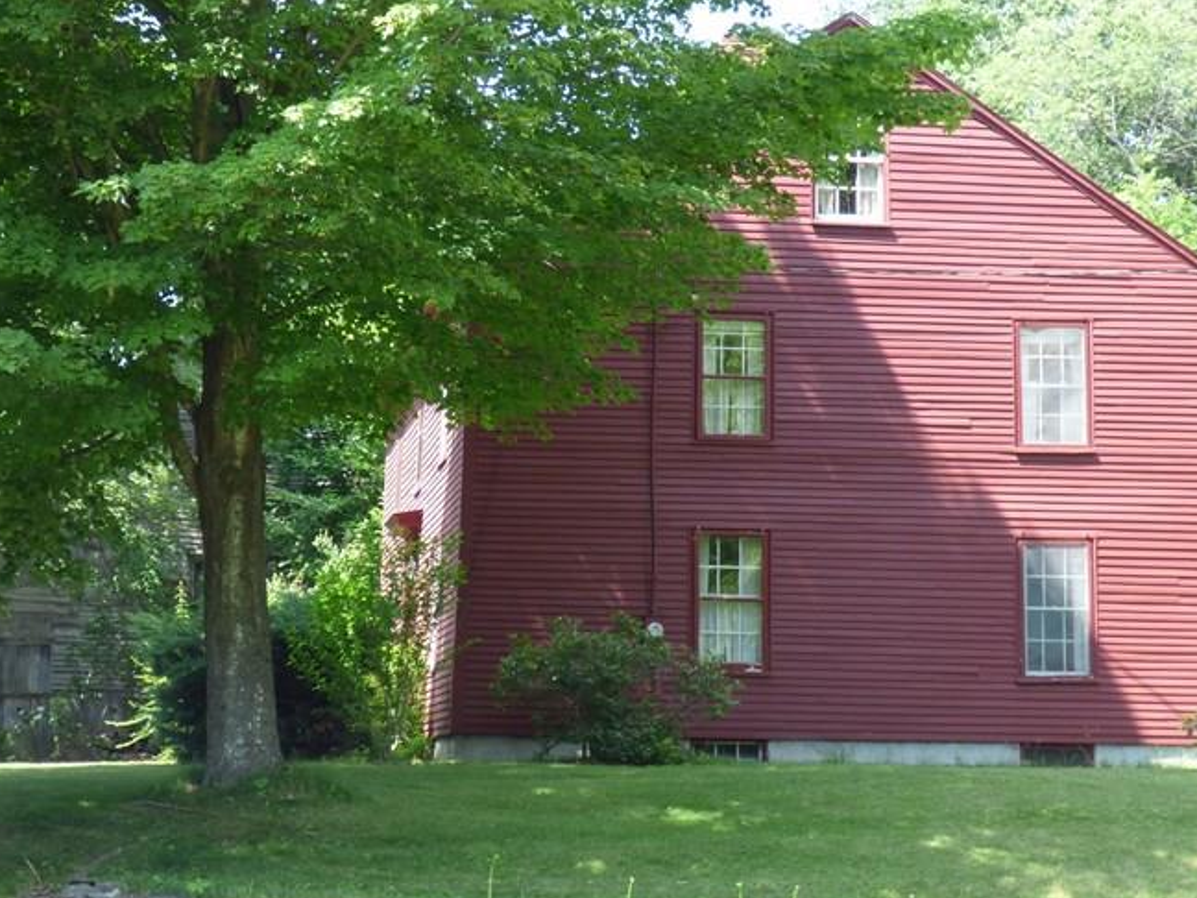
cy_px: 381
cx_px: 502
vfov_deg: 18.7
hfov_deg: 24.7
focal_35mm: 79
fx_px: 2732
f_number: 3.8
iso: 100
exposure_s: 1/100
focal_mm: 8.68
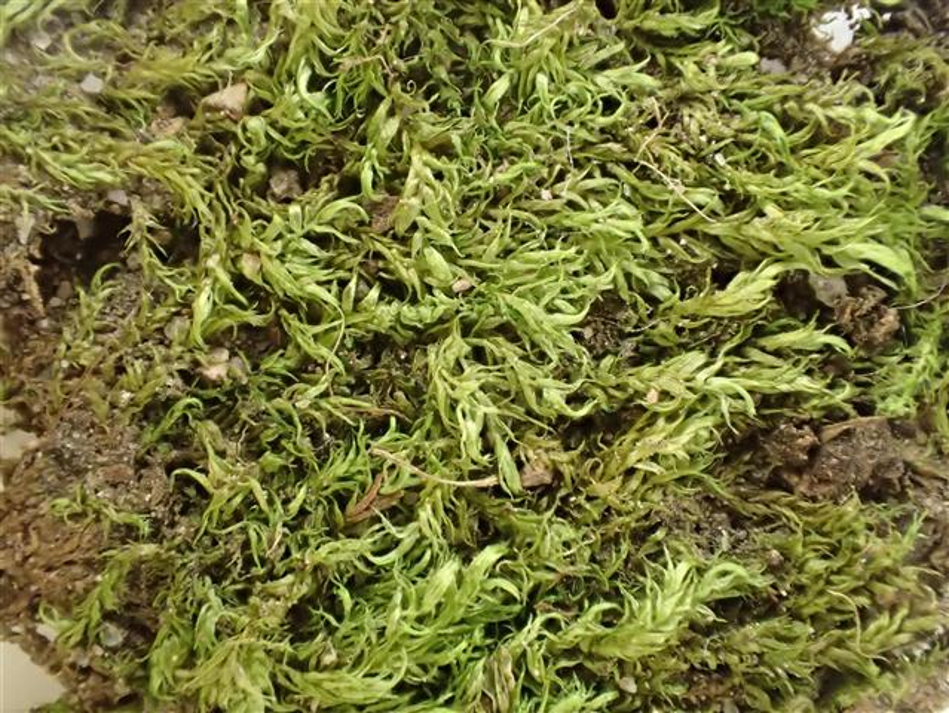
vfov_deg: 31.5
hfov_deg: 41.2
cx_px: 474
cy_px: 356
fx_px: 1262
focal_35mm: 46
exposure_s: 1/50
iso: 1000
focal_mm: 8.41
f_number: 4.5
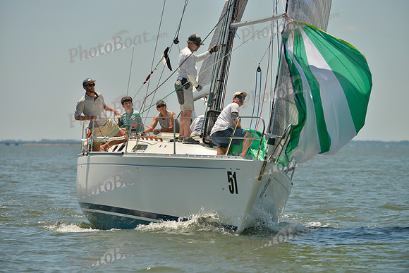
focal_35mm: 240
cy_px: 136
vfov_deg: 5.7
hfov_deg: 8.6
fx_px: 2727
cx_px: 204
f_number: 5.6
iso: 200
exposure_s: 1/1600
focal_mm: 240
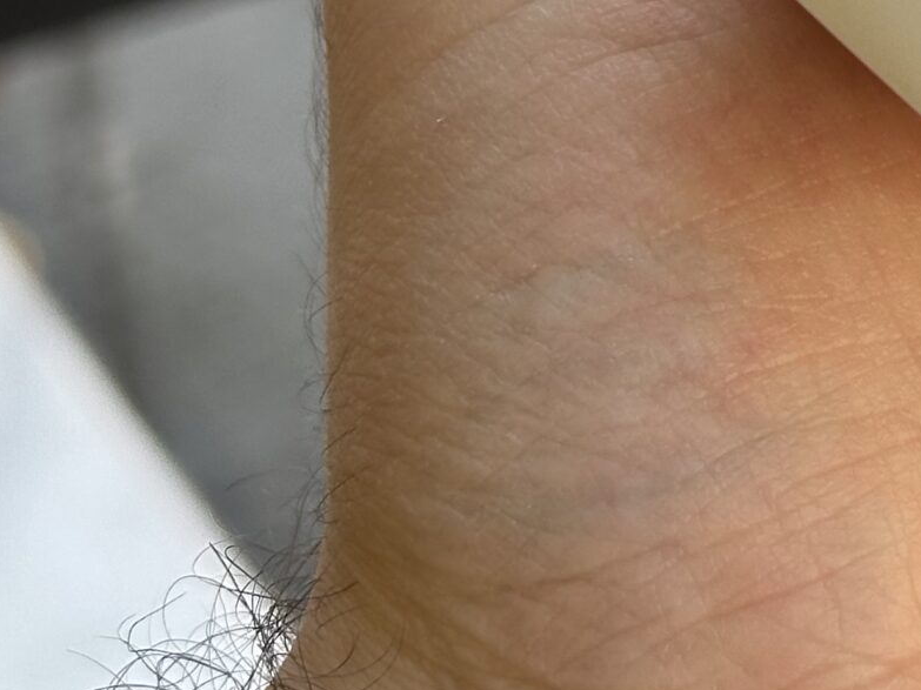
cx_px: 1352
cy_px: -395
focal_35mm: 157
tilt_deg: -21.3
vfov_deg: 9.2
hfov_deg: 12.0
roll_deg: +2.8
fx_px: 4177
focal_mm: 6.86
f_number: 1.78
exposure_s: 1/519
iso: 64
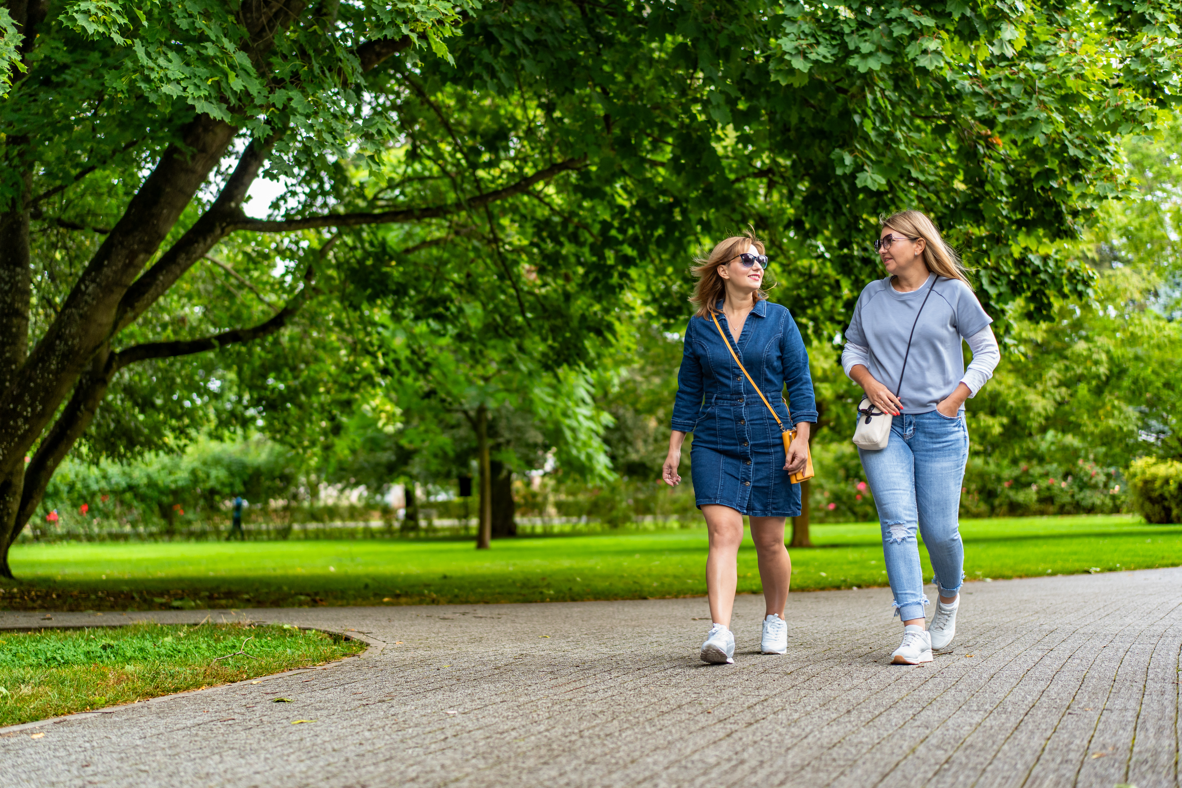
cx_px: 591
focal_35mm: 55
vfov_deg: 24.6
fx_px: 1806
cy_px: 394
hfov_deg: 36.2
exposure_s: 1/1000
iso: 800
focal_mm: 55
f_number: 2.2
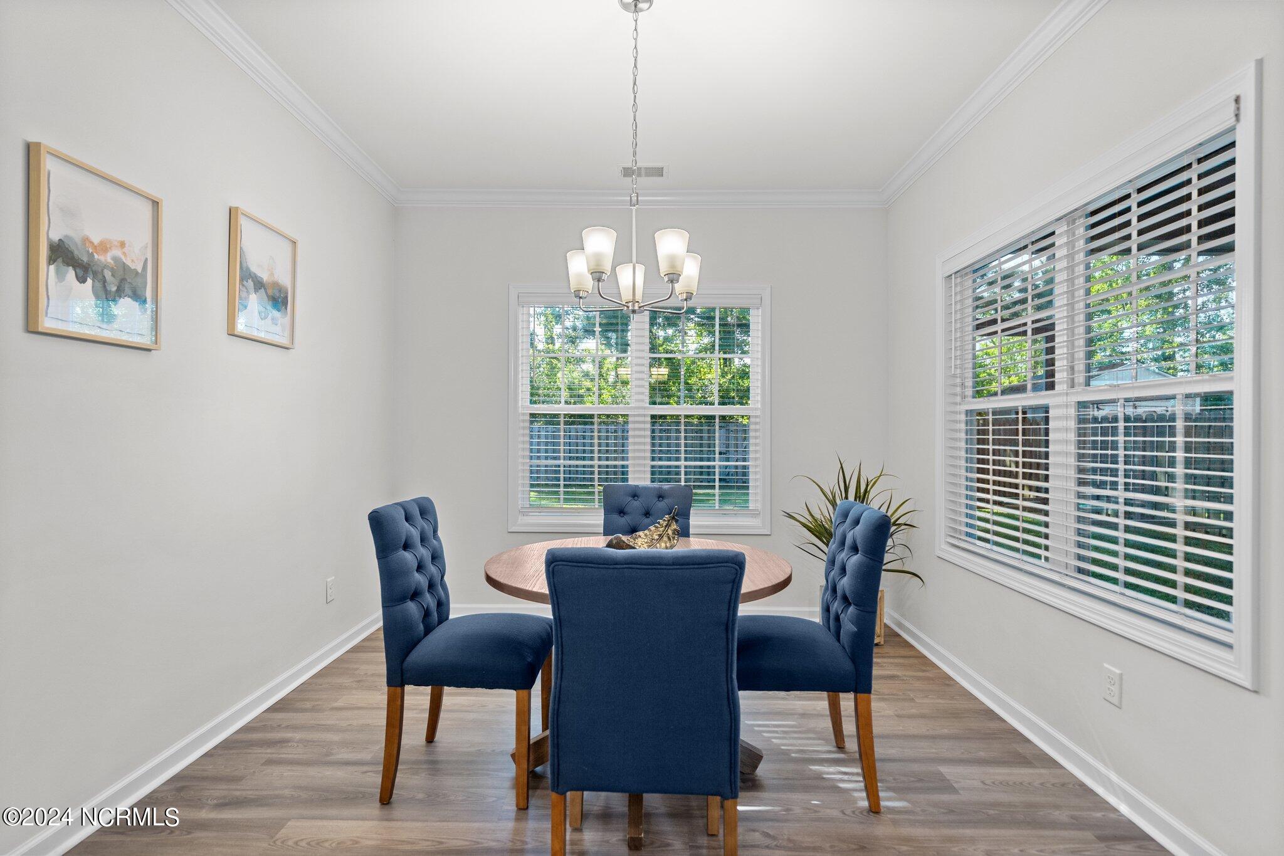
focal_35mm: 16
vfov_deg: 73.7
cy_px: 428
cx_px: 642
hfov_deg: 96.7
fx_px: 571
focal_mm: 16
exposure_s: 1/10
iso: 400
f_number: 4
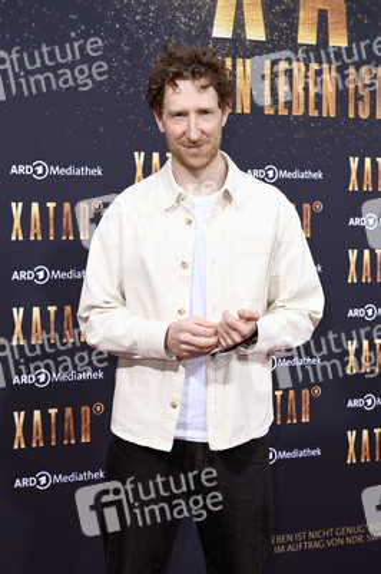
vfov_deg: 28.9
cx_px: 190
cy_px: 287
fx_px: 1113
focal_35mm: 70
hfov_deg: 19.4
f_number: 5.6
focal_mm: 70
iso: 640
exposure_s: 1/250
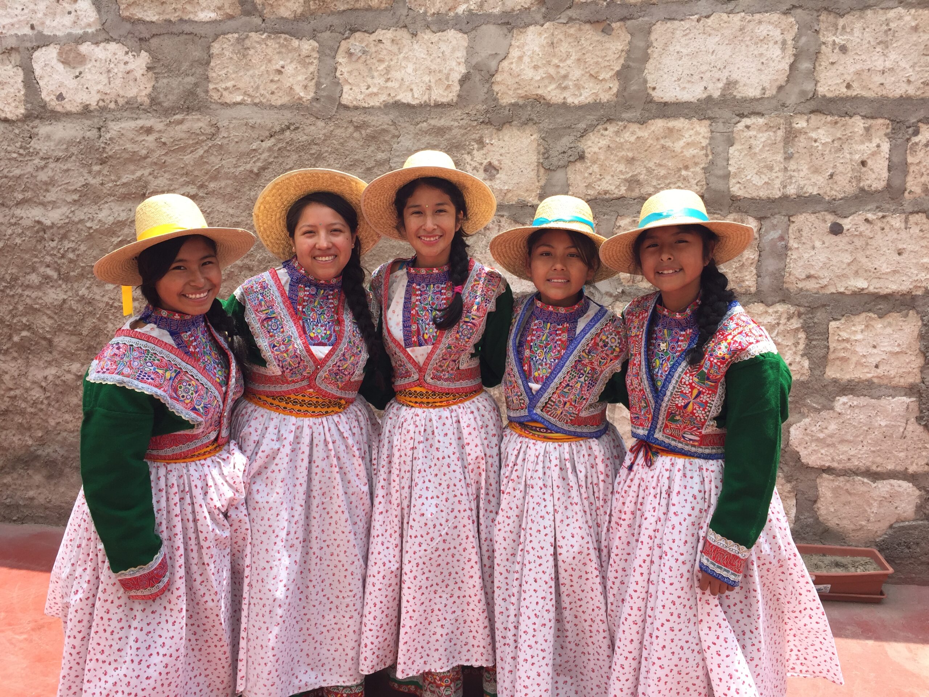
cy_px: 348
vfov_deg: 48.2
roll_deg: -0.2
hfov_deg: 61.7
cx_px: 464
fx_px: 778
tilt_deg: -12.6
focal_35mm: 29
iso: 32
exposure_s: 1/942
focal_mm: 4.15
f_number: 2.2
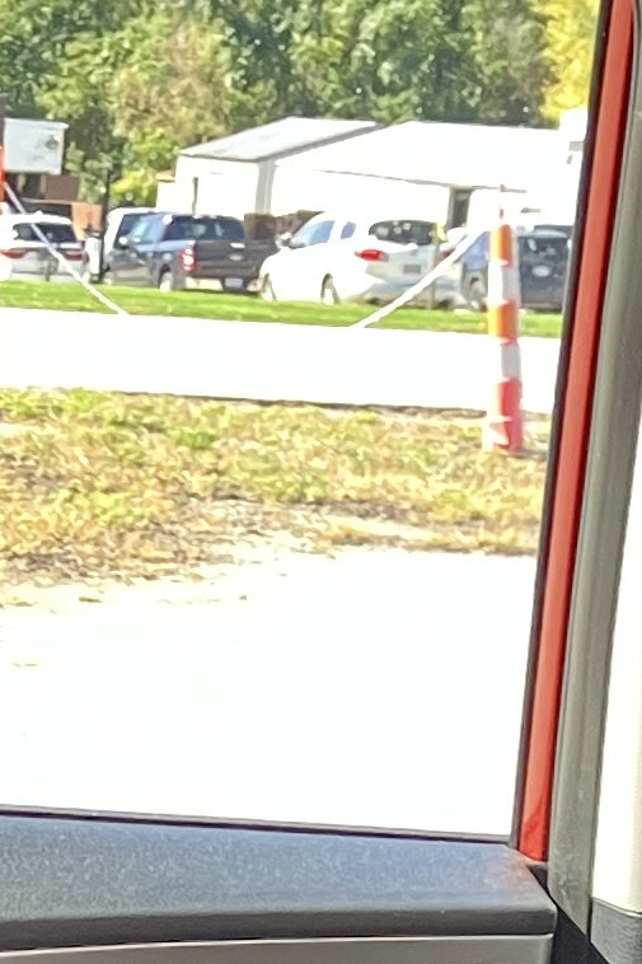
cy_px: 1508
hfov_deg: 8.5
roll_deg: -3.2
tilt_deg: -18.1
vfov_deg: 12.5
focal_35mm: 155
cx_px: -540
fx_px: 4148
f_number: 1.8
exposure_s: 1/62
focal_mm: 3.99
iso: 80
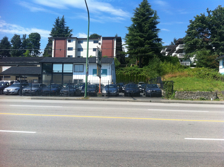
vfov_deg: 40.6
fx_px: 226
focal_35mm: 35
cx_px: 112
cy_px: 84
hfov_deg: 52.7
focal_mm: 3.85
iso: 80
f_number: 2.8
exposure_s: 1/1436
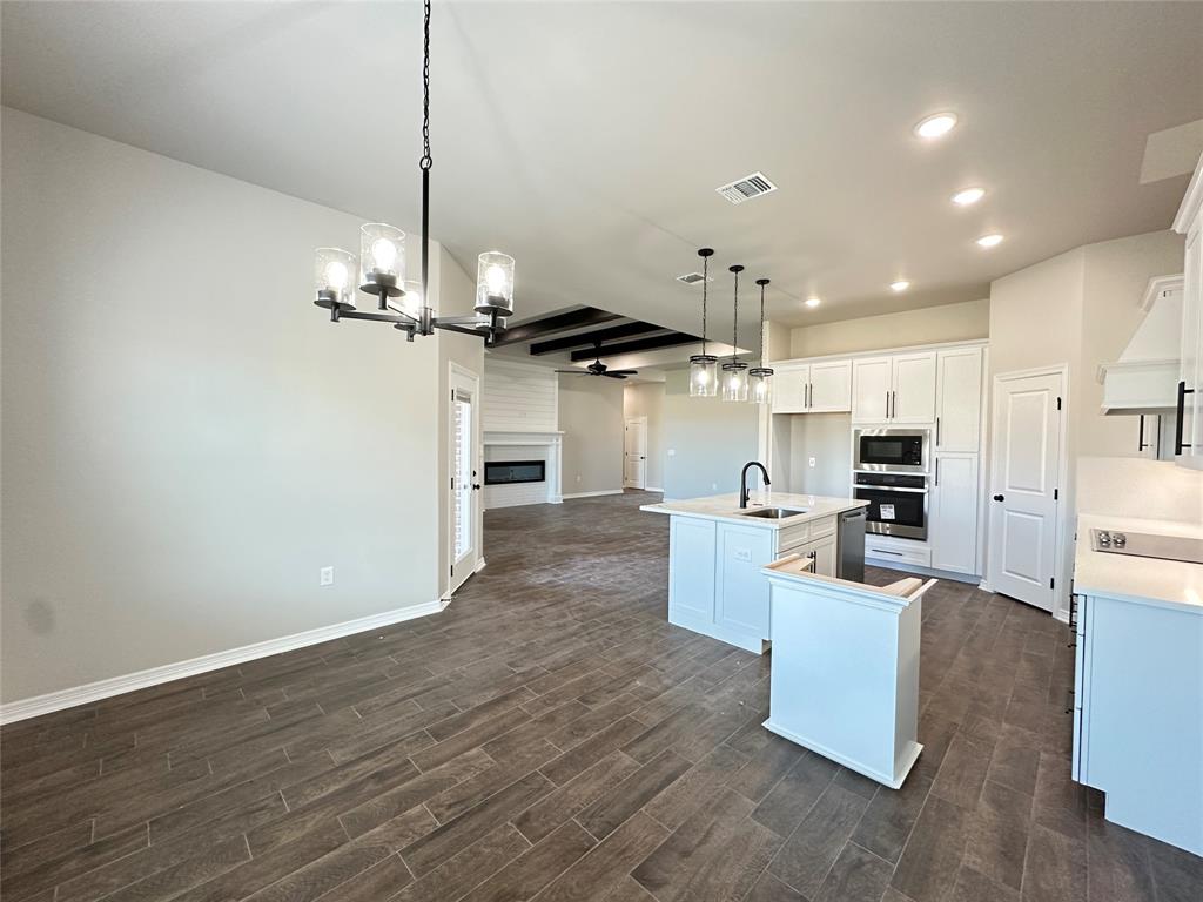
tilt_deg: -0.8
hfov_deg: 102.1
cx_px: 602
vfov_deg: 85.7
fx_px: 487
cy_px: 451
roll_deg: -0.8
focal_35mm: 14
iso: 250
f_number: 2.2
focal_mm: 2.22
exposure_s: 1/120
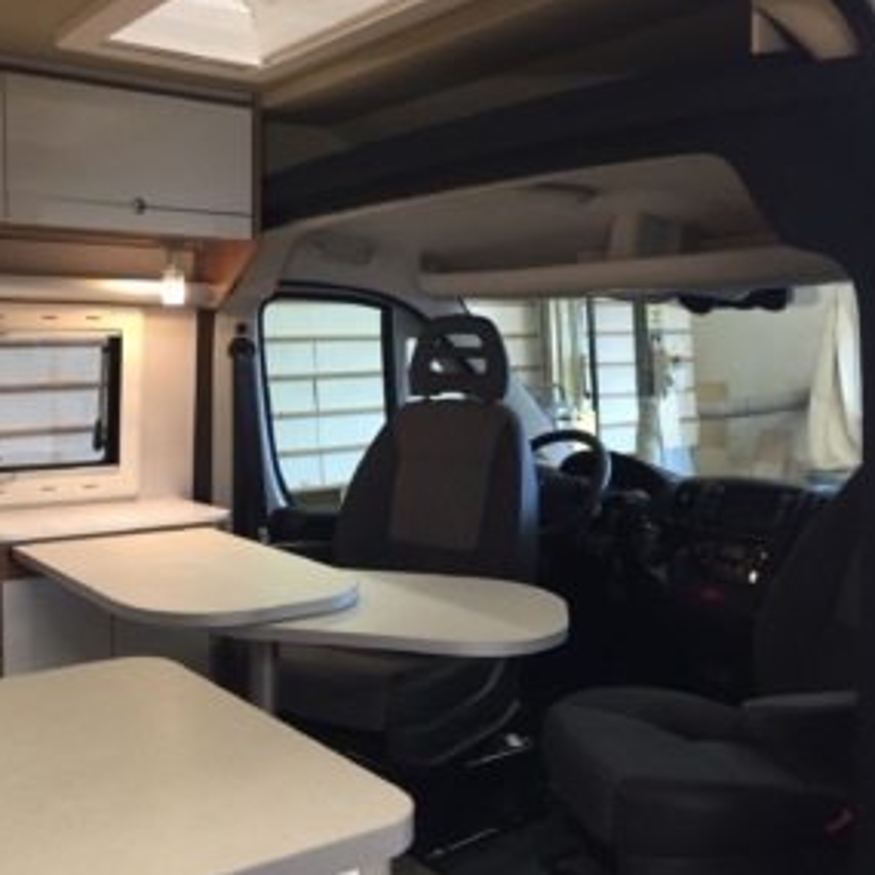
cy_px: 430
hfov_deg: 45.5
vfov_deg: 46.0
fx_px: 1030
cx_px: 307
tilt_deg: -4.5
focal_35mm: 36
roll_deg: +0.4
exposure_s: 1/33
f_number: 2.2
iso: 100
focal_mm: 4.15
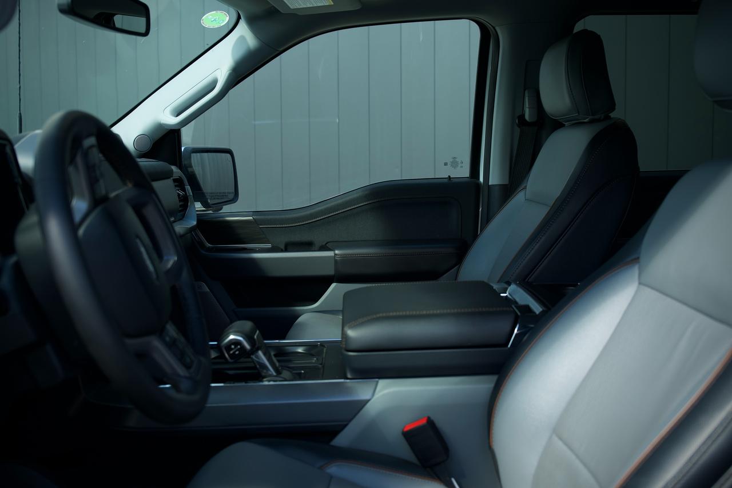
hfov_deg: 53.1
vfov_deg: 36.9
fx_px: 732
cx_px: 366
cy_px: 244
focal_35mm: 36
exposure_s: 1/50
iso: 250
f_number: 2.8
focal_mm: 24
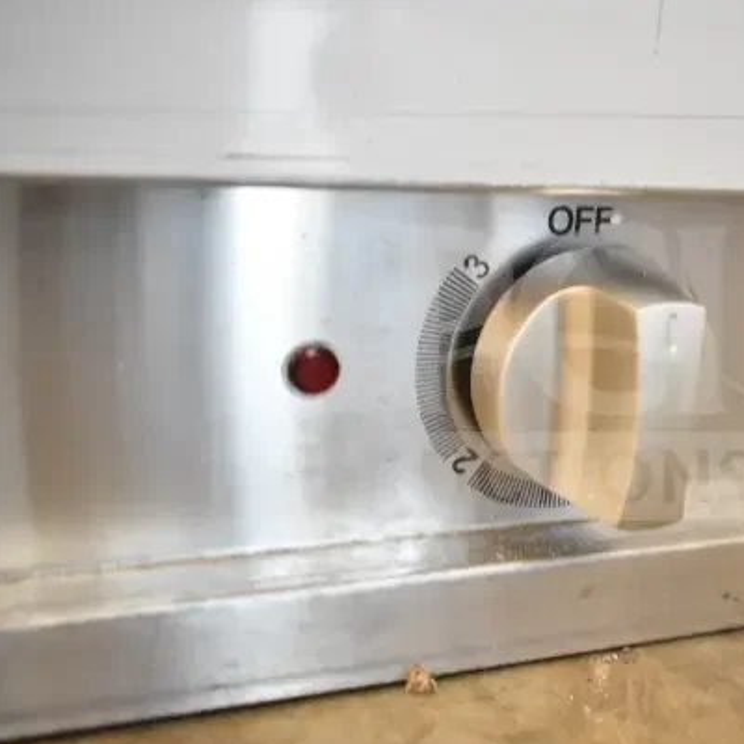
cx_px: 560
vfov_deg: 34.9
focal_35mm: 49
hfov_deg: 34.2
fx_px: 1183
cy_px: 373
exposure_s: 1/40
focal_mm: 25
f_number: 4
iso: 2000
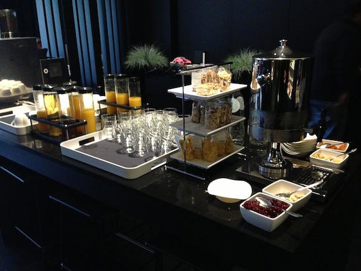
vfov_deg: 42.9
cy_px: 136
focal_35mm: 33
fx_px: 344
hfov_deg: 55.4
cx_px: 180
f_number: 2.4
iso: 640
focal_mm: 4.13
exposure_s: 1/20
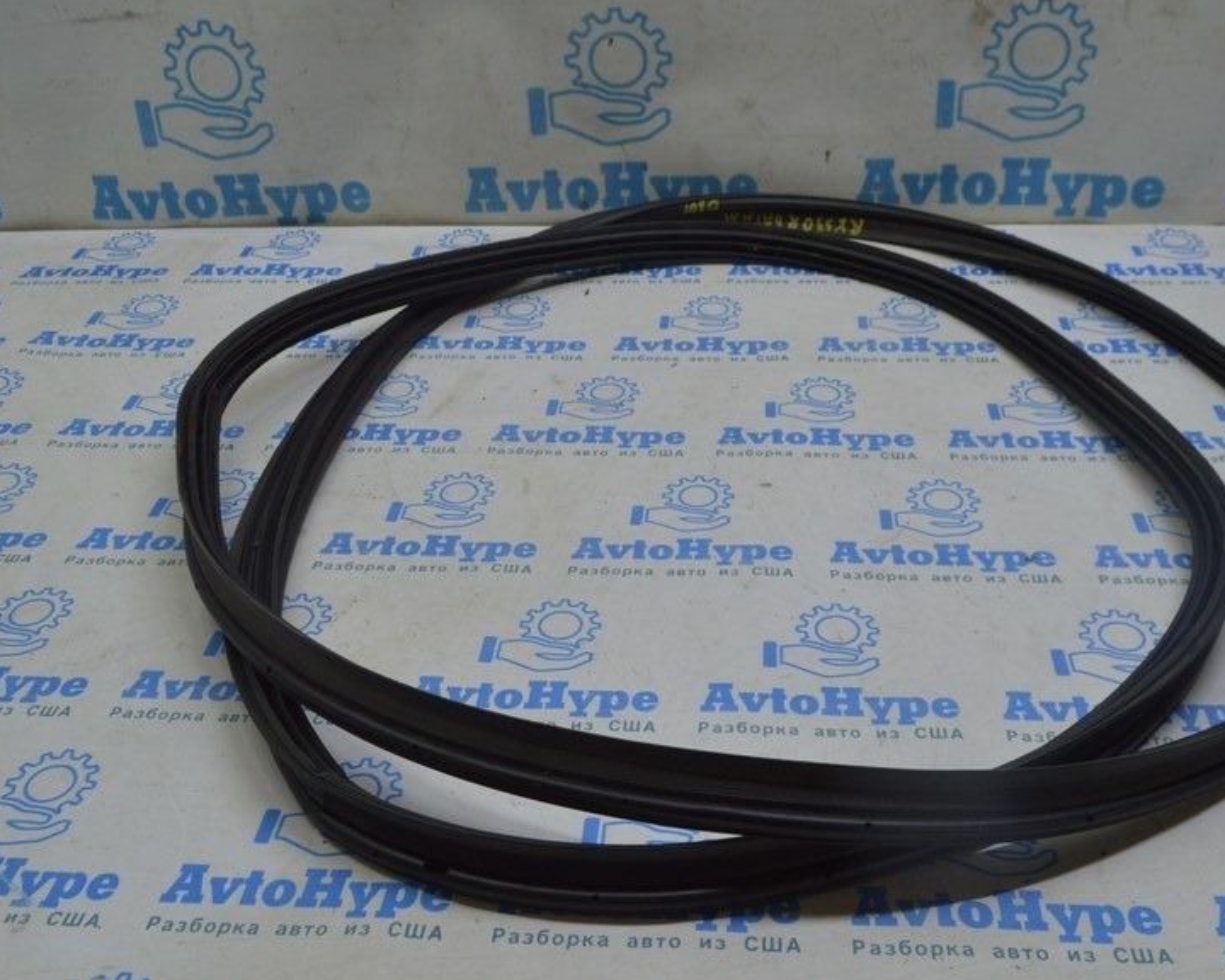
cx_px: 636
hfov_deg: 50.3
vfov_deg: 41.0
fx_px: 1305
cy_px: 411
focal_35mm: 36
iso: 400
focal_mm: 18
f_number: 7.1
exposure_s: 1/40
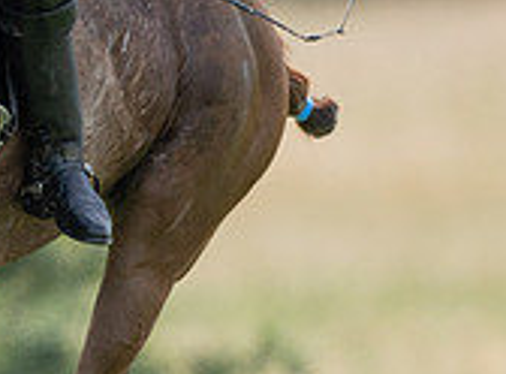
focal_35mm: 2361
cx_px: -566
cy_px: 26
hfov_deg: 0.8
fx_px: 34316
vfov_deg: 0.6
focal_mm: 500
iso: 320
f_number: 4
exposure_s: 1/1000
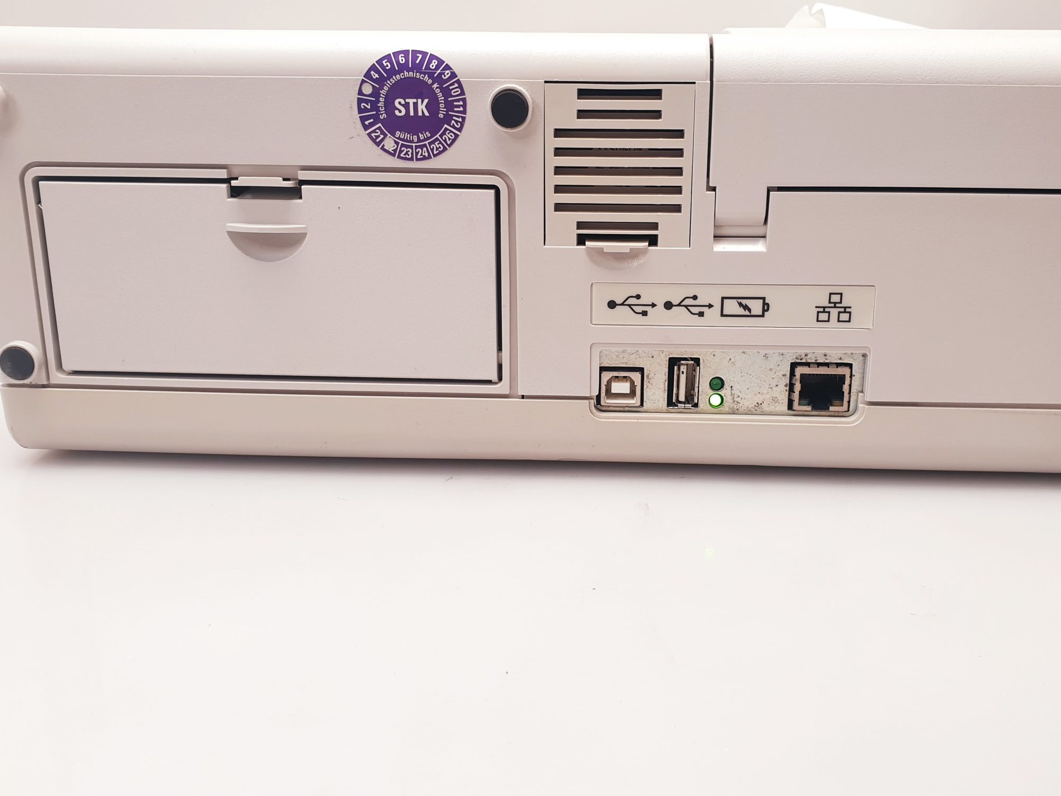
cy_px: 352
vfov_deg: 42.9
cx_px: 599
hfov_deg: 55.2
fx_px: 1012
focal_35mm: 33
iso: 64
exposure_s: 1/50
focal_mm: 4.3
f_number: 2.4
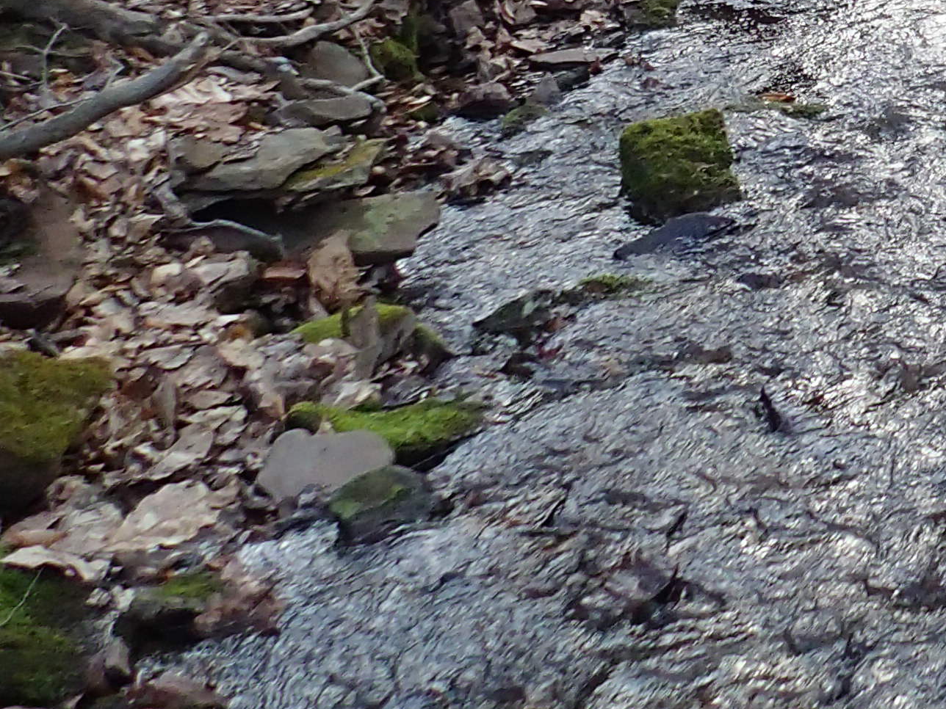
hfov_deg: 22.7
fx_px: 2104
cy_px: -170
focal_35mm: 77
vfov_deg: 18.1
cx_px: 1222
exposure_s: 1/500
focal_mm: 4.5
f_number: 2
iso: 320
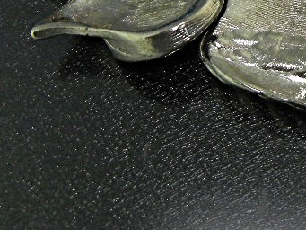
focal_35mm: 102
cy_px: -27
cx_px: 309
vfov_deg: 14.2
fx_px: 902
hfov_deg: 18.7
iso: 330
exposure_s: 1/30
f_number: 7.2
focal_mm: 6.2
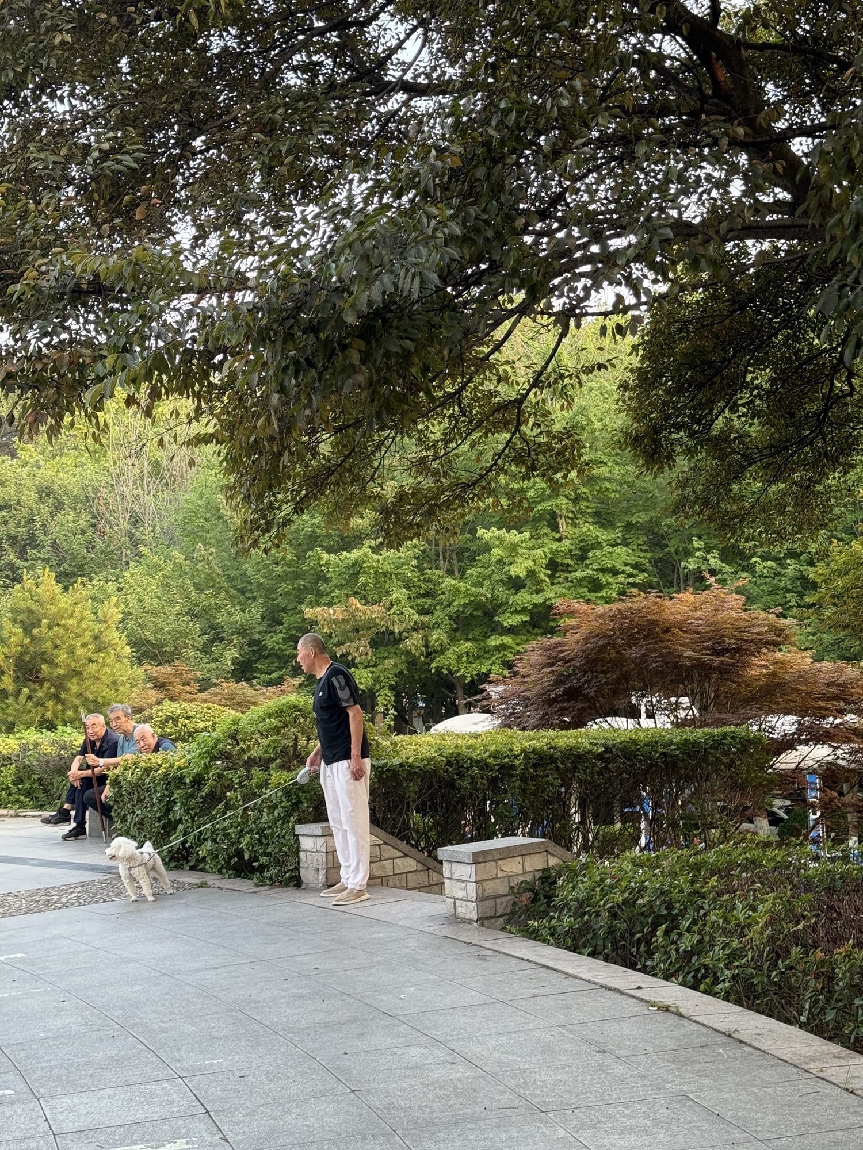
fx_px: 1596
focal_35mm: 48
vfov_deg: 39.7
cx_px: 432
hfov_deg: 30.3
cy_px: 575
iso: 100
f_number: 1.78
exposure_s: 1/121
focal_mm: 6.76
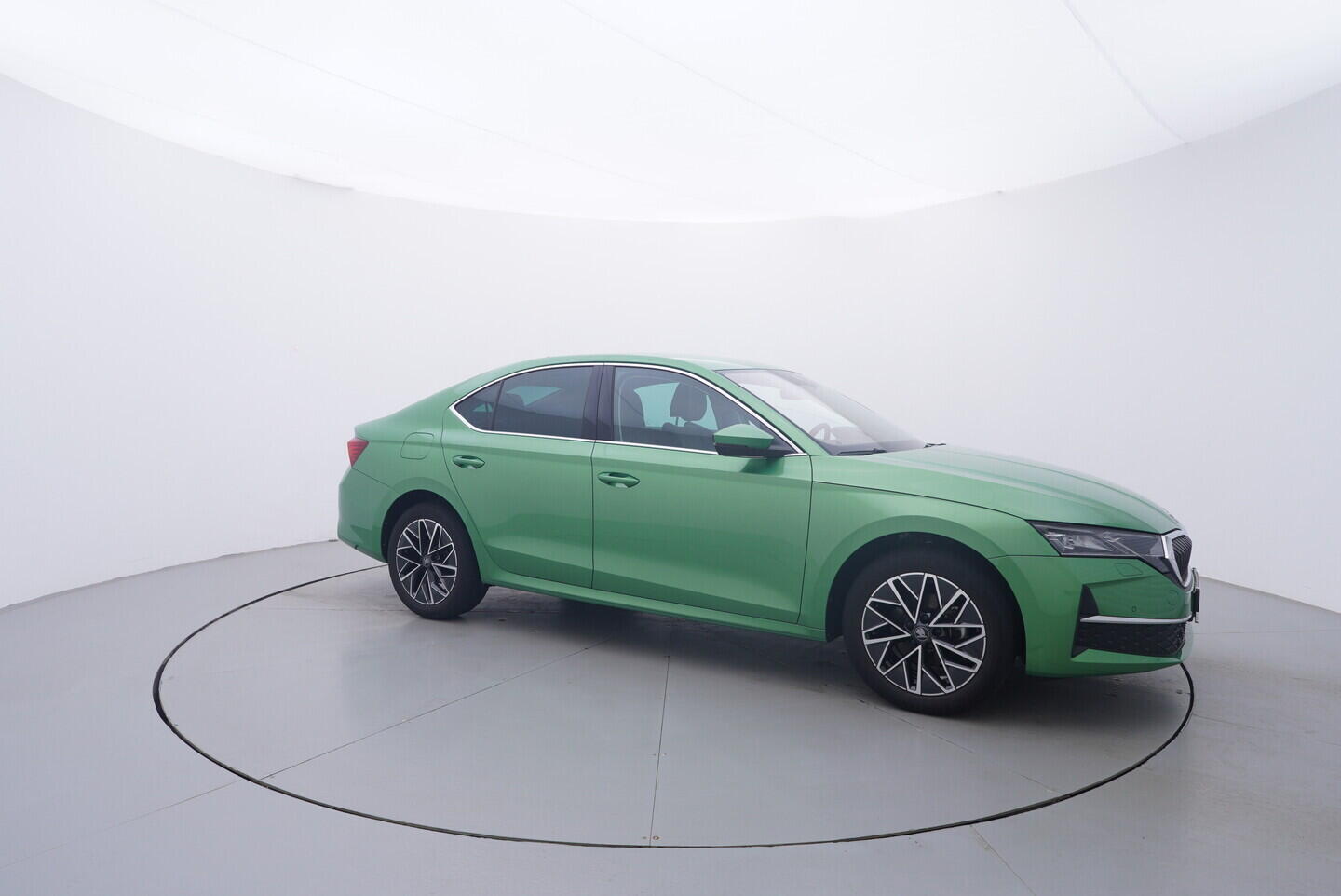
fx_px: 839
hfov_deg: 77.3
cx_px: 670
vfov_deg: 56.2
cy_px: 448
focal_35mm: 22
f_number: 5
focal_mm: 15
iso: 200
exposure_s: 1/80
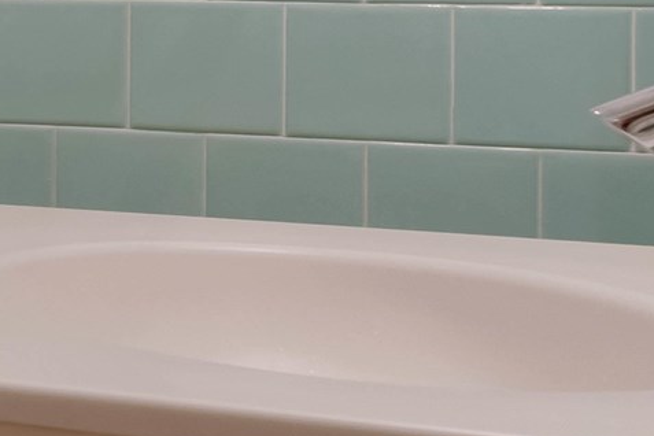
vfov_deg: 13.1
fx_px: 1871
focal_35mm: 103
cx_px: -987
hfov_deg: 13.4
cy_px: -29
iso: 800
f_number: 8
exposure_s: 1/160
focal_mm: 16
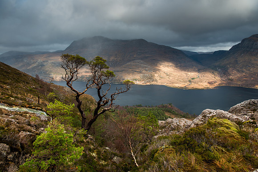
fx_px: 172
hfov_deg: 73.7
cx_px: 129
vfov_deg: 53.2
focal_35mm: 24
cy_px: 86
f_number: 14
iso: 100
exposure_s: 1/100
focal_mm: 24
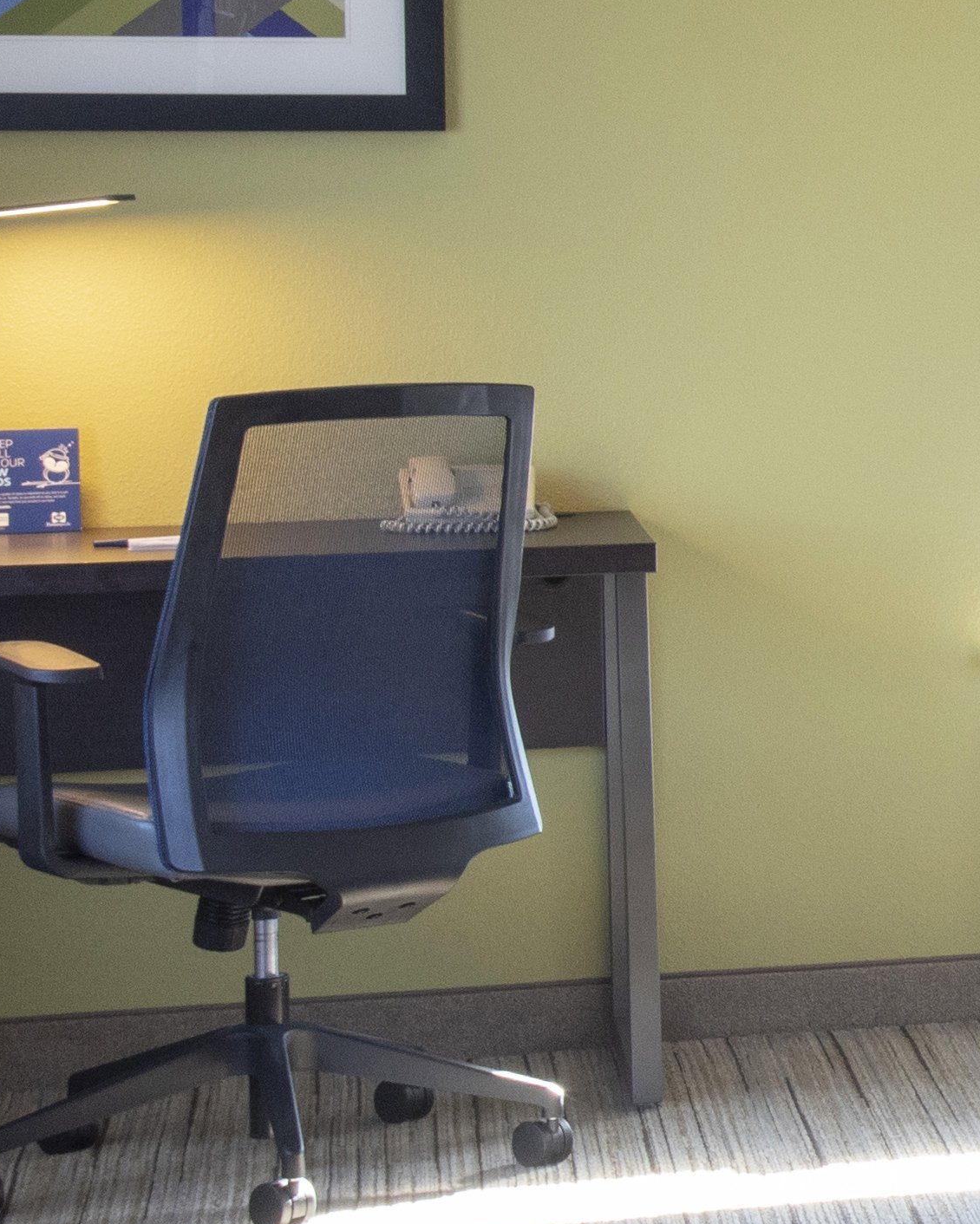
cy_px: 226
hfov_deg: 9.7
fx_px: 5075
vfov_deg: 13.7
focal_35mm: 140
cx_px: 2361
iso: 1000
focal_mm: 35
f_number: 14
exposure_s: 1/20
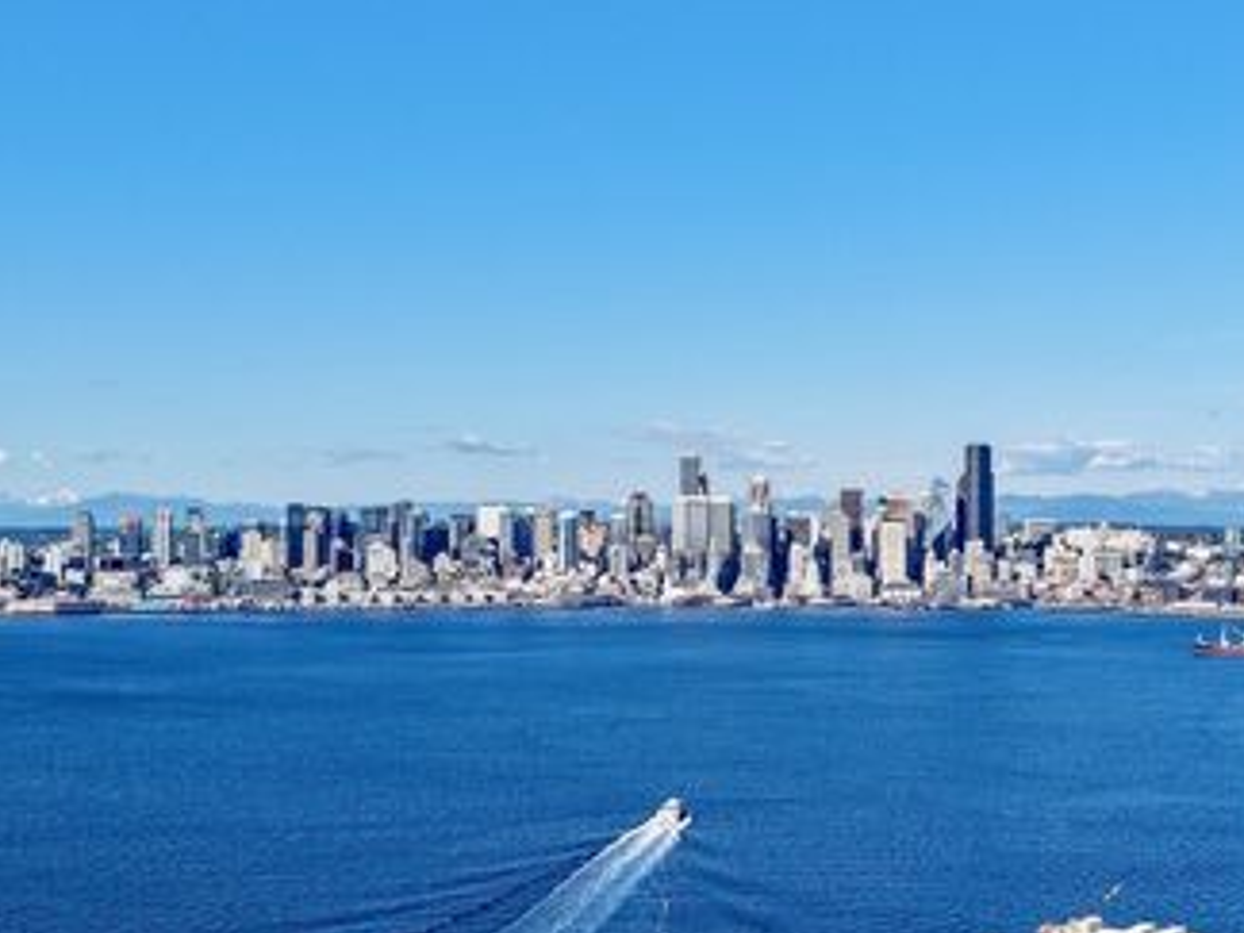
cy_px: 466
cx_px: 829
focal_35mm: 44
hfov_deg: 42.4
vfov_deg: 32.9
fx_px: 1581
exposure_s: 1/3200
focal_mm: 8.67
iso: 150
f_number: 1.8
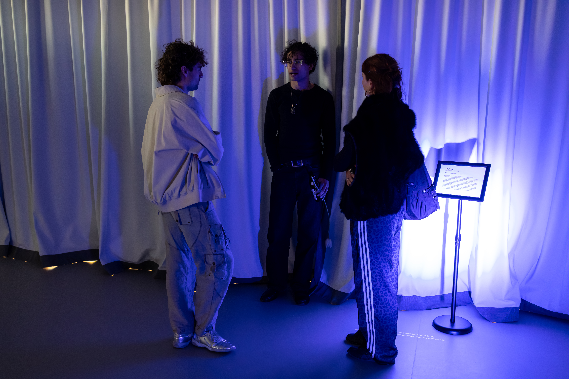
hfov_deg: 54.4
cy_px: 190
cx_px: 284
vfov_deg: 37.9
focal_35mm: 35
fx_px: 553
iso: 3200
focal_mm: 35
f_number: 4.5
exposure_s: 1/125
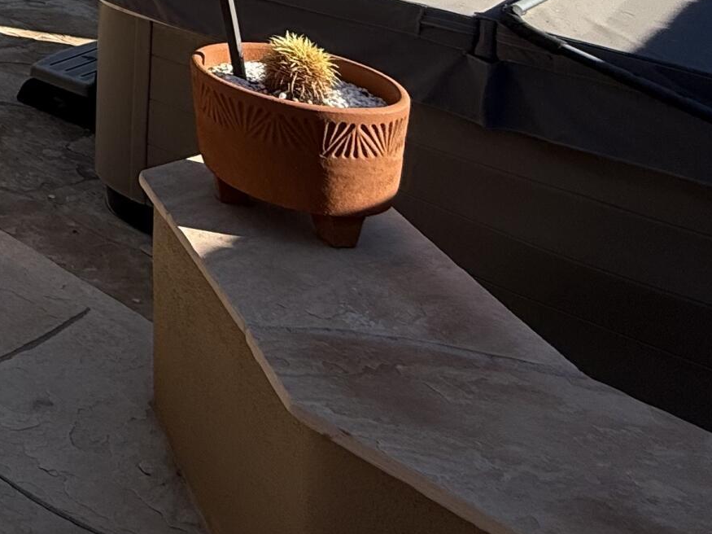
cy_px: -275
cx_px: -409
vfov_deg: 23.8
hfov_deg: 26.1
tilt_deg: -2.5
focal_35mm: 48
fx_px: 987
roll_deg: -0.3
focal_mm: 2.22
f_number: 2.2
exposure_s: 1/864
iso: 50
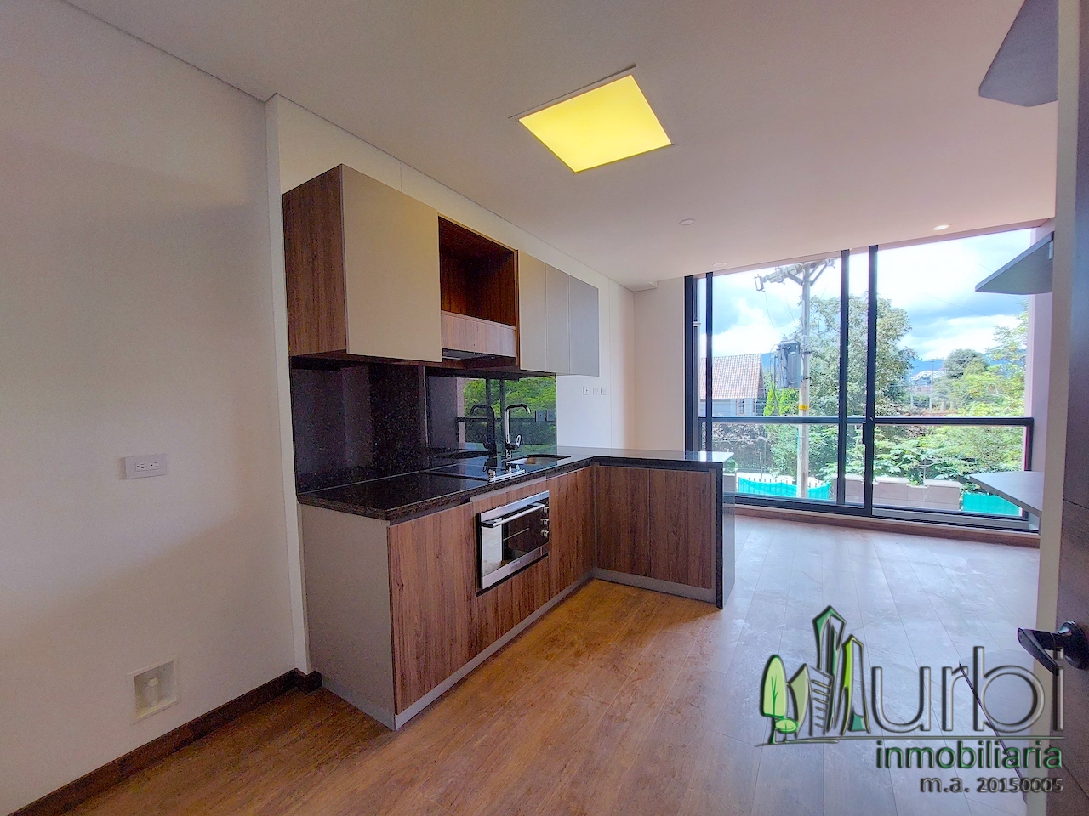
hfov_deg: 106.2
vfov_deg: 89.9
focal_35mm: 13
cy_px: 408
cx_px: 544
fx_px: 409
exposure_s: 1/123
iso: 50
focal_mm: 1.74
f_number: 2.2
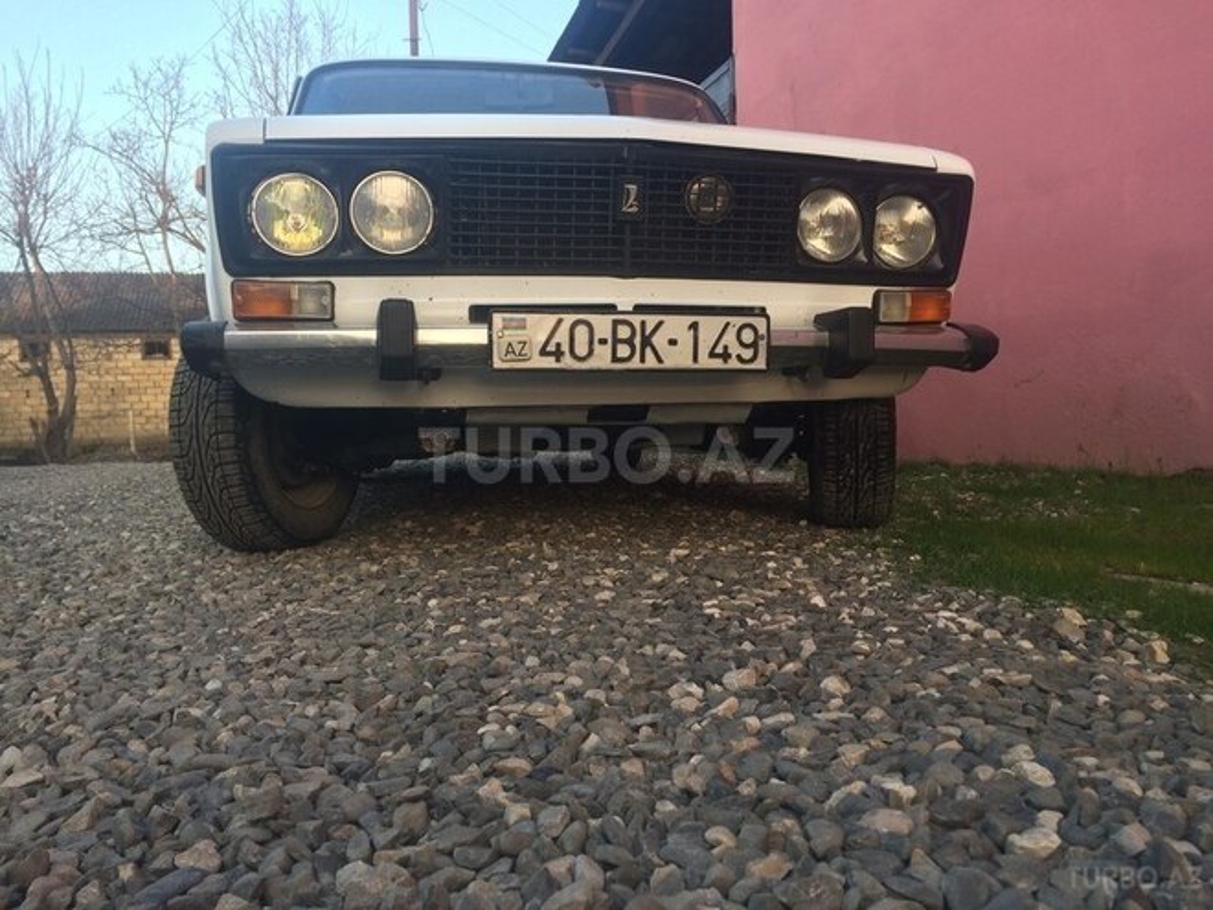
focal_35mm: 29
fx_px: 1016
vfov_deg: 48.2
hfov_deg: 61.7
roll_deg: +0.7
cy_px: 455
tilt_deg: -4.0
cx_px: 606
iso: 32
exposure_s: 1/119
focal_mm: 4.15
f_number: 2.2
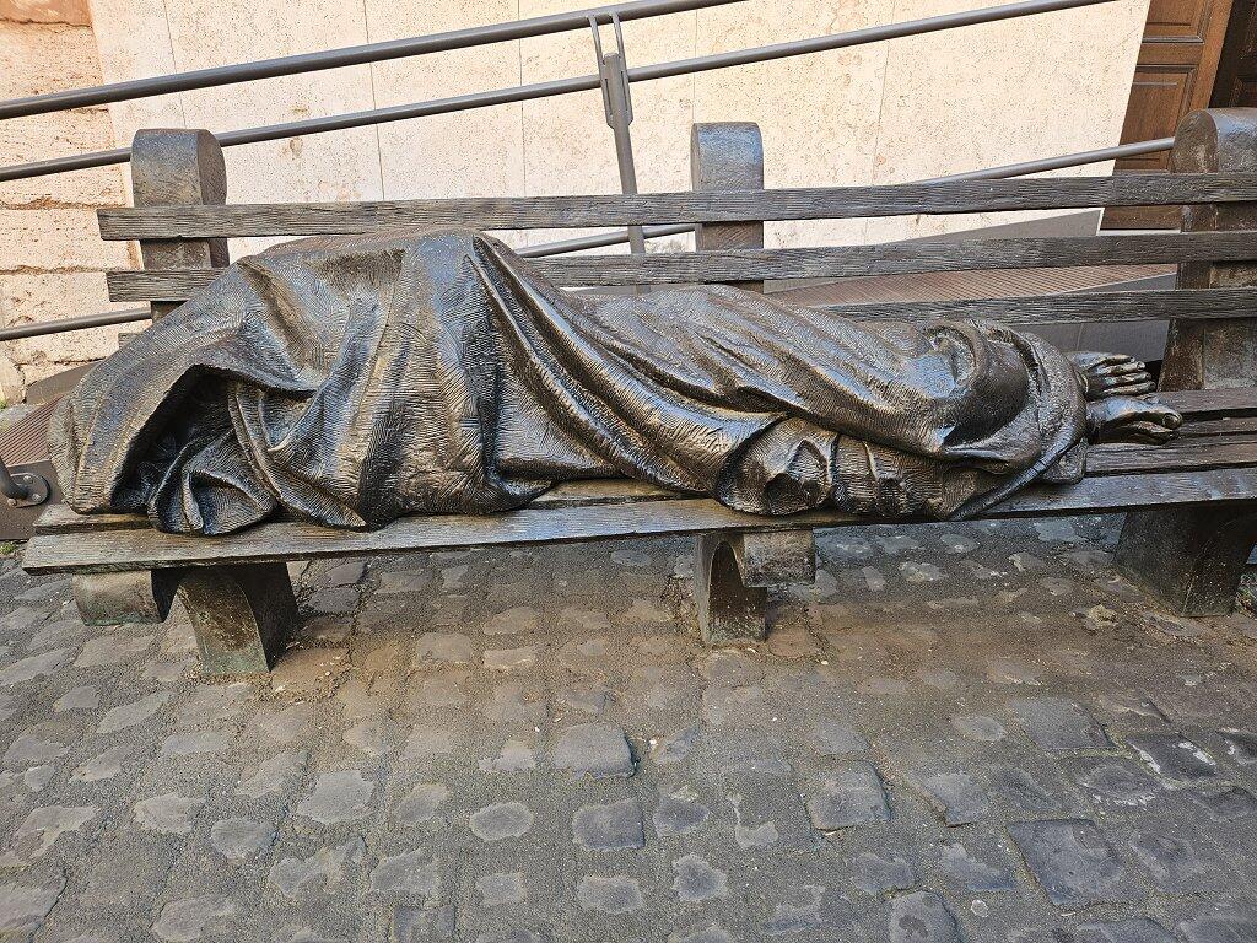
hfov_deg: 73.9
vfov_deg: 58.9
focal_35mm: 23
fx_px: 835
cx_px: 628
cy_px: 472
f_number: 1.8
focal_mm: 5.4
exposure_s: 1/100
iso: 80
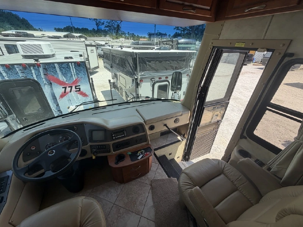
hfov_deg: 102.1
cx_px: 152
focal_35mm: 14
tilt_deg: -29.0
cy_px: 114
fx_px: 123
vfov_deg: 85.7
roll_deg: -1.5
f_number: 2.2
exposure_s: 1/506
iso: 40
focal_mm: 2.22
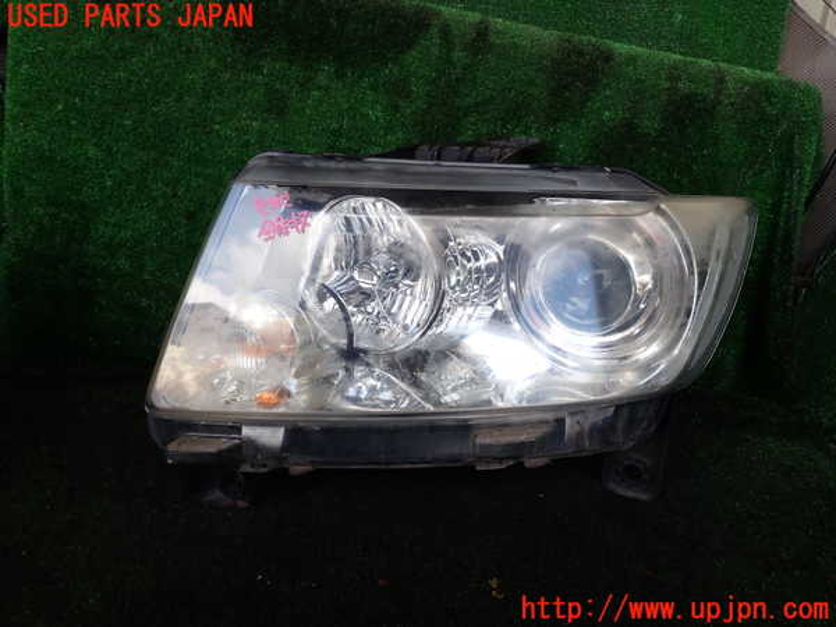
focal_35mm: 30
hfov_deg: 60.0
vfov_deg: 46.8
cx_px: 418
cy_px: 314
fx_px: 725
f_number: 3.2
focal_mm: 5.4
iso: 100
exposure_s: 1/125
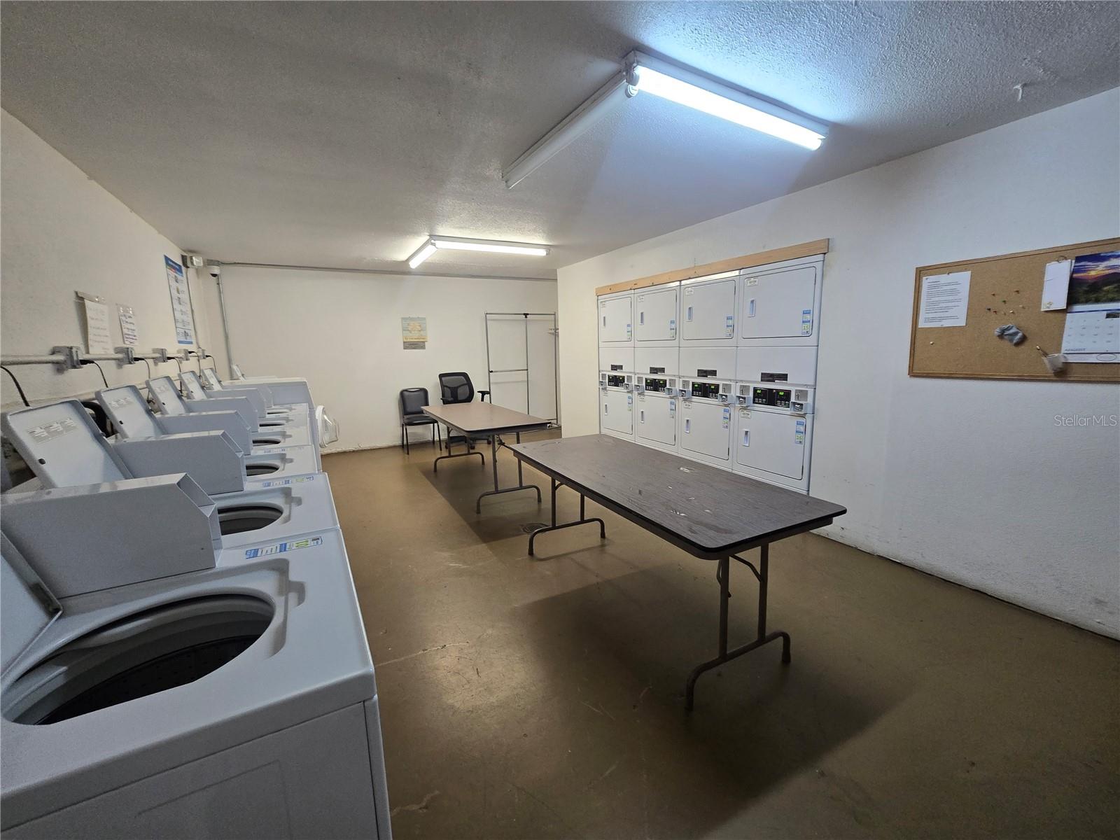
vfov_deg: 89.9
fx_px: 421
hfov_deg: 106.2
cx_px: 560
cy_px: 420
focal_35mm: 13
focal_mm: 2.2
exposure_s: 1/60
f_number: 2.2
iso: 250
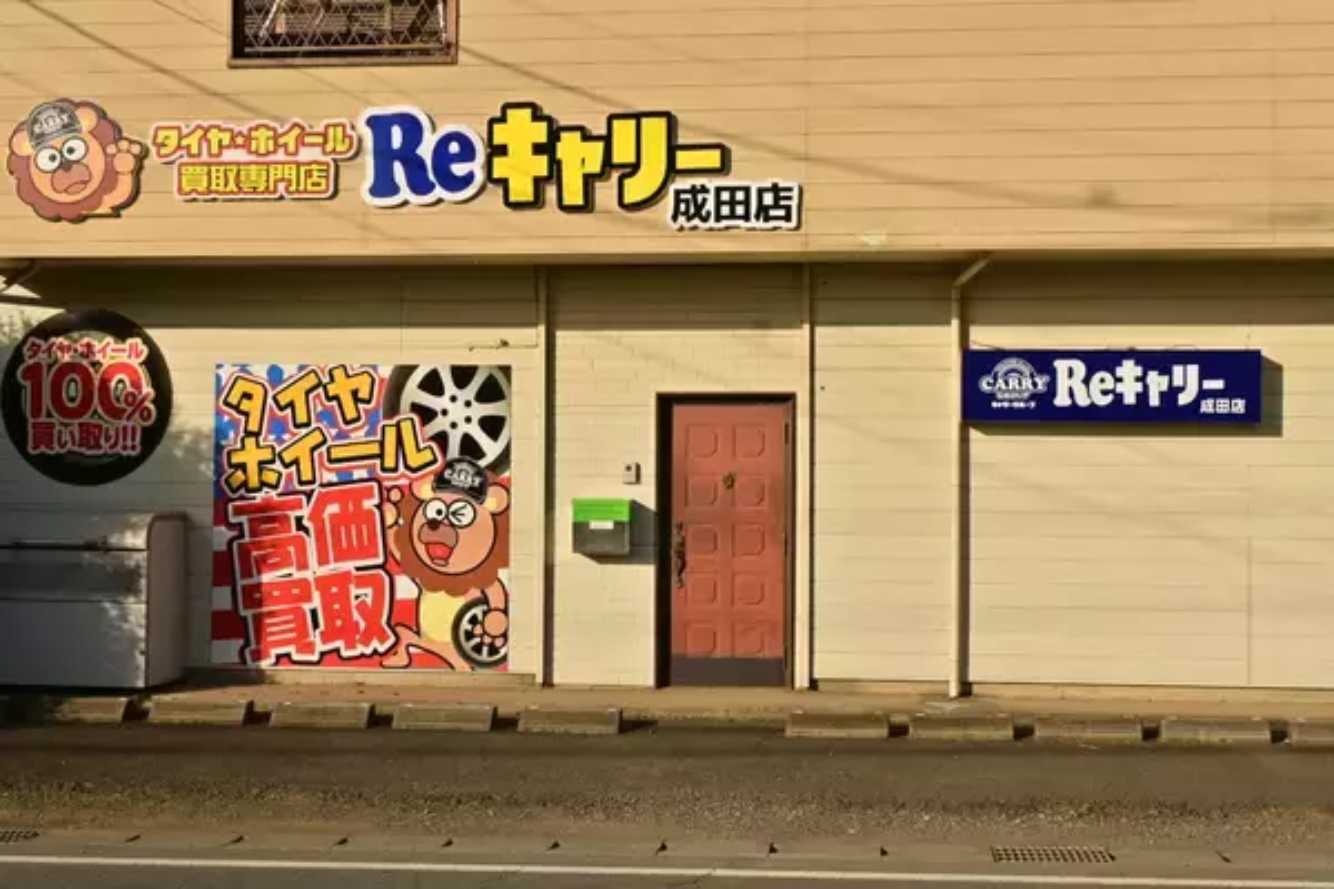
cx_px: 667
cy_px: 444
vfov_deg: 27.3
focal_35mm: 50
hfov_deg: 40.0
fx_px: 1834
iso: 450
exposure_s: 1/4000
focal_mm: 33
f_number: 7.1
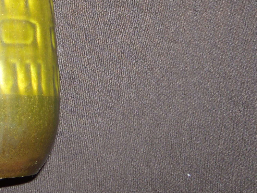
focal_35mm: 90
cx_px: -61
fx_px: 668
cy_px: -32
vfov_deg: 15.8
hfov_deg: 20.2
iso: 80
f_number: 3.6
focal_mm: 6.4
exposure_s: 1/30
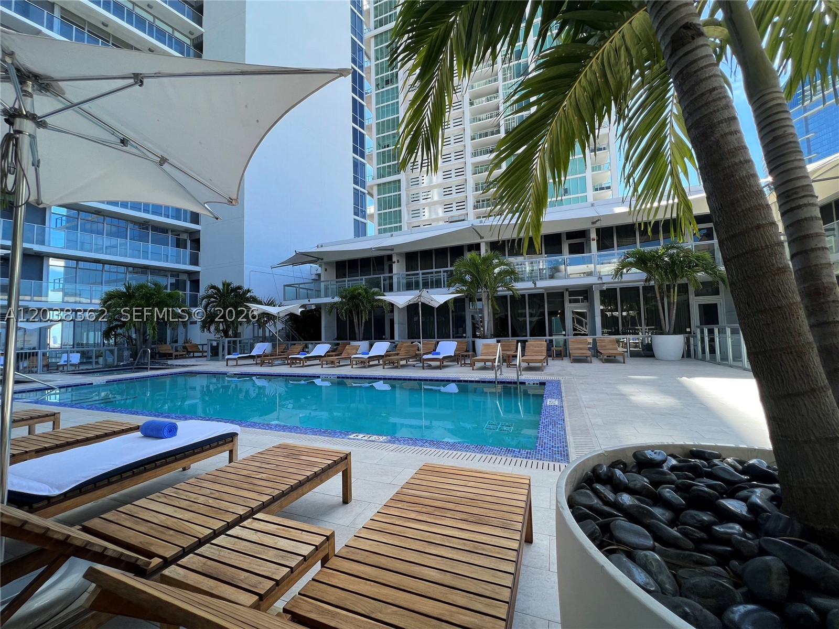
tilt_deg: +2.0
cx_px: 420
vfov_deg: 89.9
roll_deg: +1.3
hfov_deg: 106.2
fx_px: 315
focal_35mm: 13
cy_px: 314
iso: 32
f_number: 1.8
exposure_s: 1/392
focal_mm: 1.57
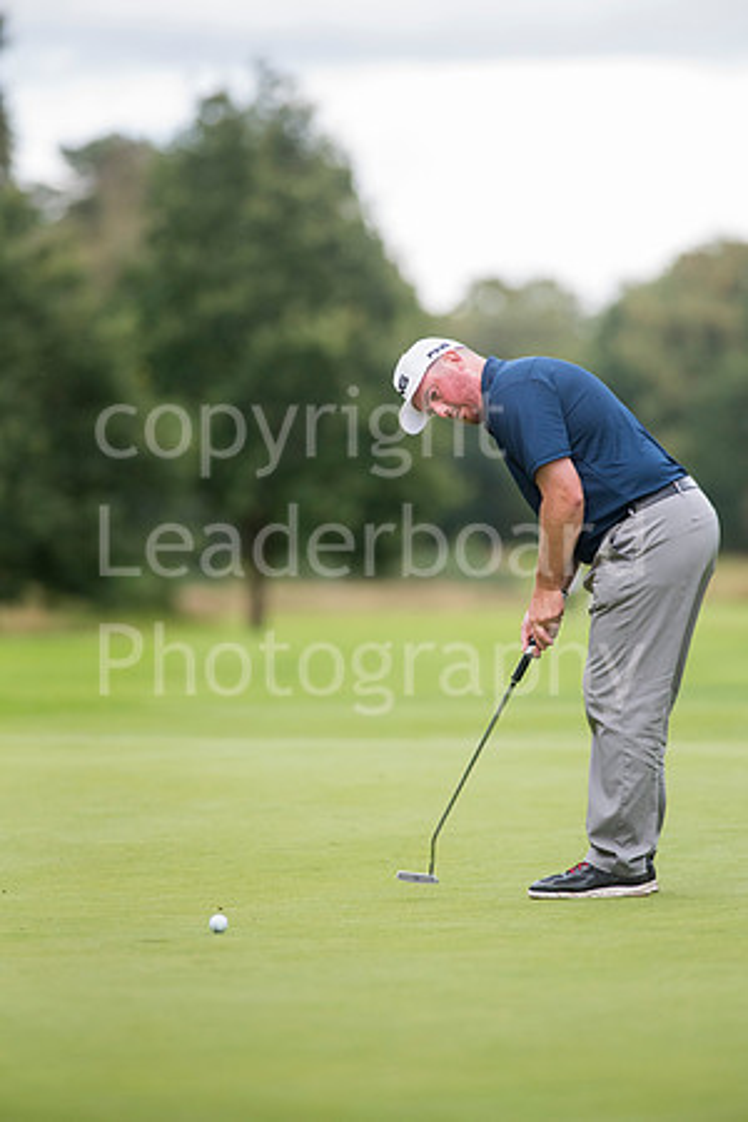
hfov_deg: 4.6
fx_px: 9349
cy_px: 561
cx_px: 374
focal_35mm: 300
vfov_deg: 6.9
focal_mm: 300
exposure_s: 1/3200
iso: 2000
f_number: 5
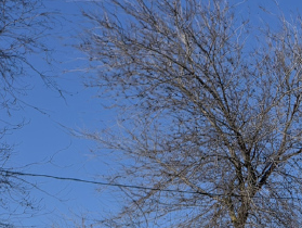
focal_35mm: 107
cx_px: 668
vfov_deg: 13.6
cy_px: 257
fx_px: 935
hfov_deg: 14.2
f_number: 1.57
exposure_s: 1/3425
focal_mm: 6.54
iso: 72
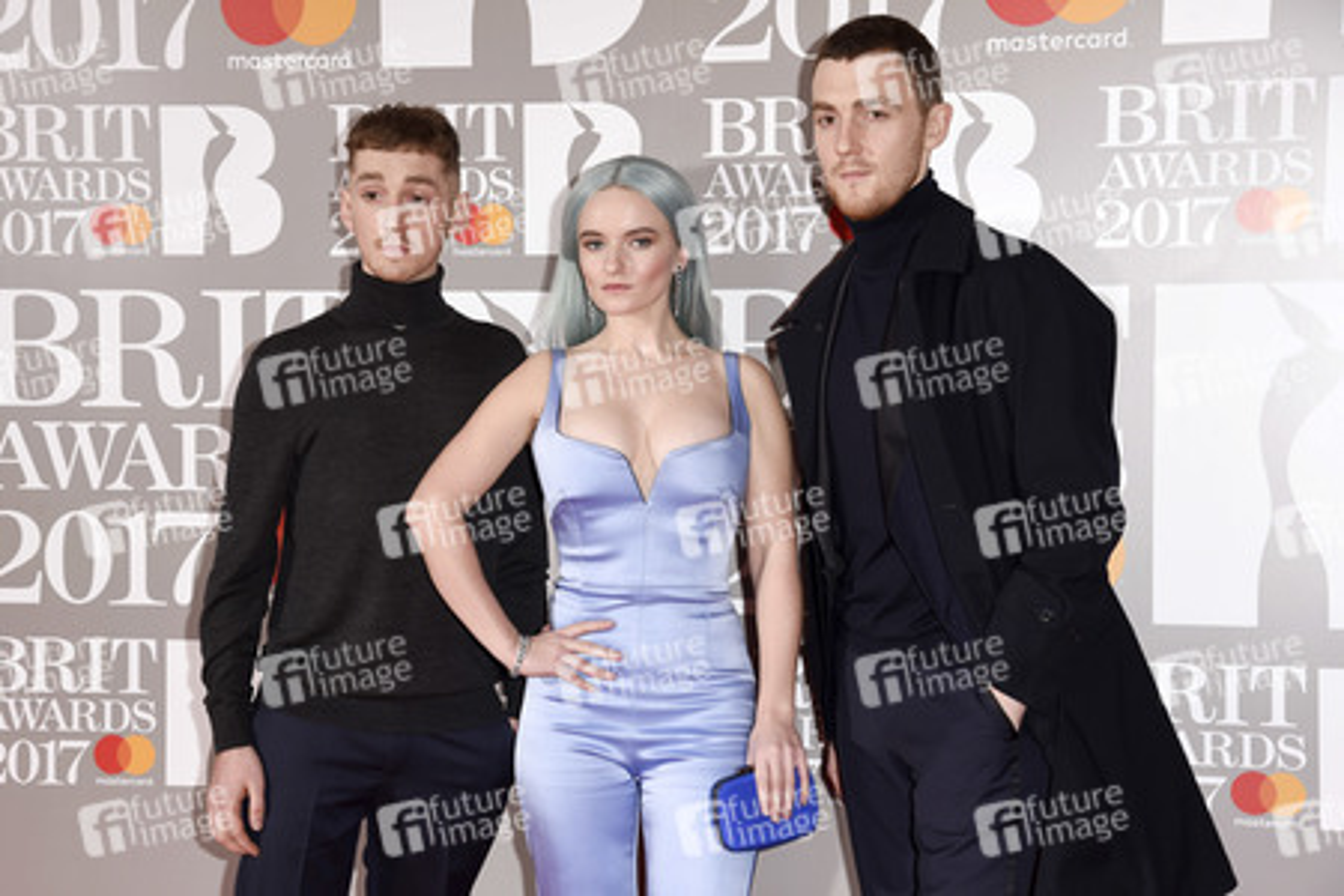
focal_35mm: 70
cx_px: 672
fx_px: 2613
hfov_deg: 28.8
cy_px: 448
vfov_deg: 19.5
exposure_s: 1/250
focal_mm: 70
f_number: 7.1
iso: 400
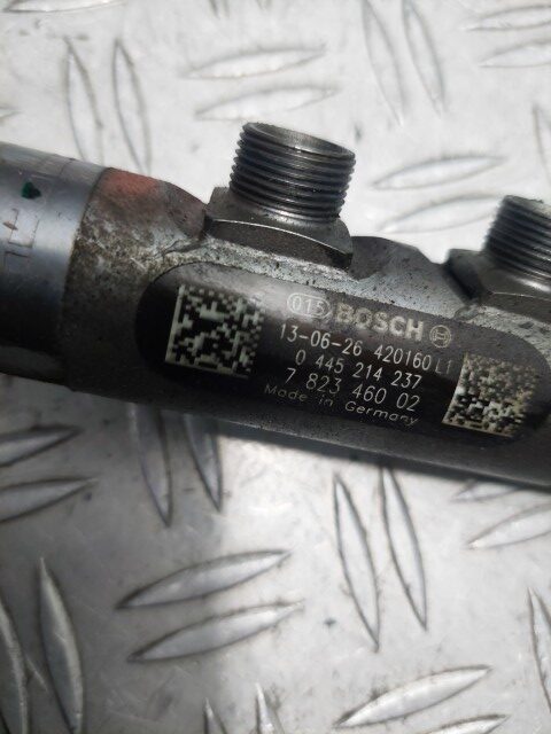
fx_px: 531
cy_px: 367
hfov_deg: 54.9
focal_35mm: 25
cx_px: 276
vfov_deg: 69.4
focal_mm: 5.23
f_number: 1.8
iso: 125
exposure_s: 1/100
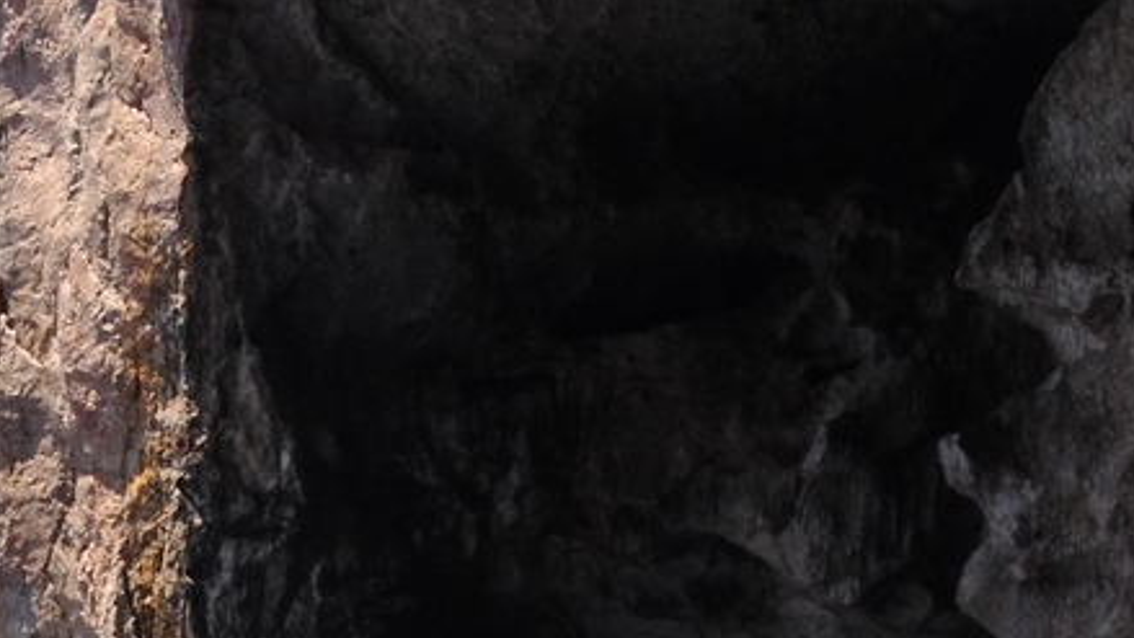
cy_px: 1155
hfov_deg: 14.9
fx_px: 4180
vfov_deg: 8.4
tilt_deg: -2.8
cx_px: -251
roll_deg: +0.3
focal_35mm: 139
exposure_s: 1/1672
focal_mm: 4.28
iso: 50
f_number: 2.4
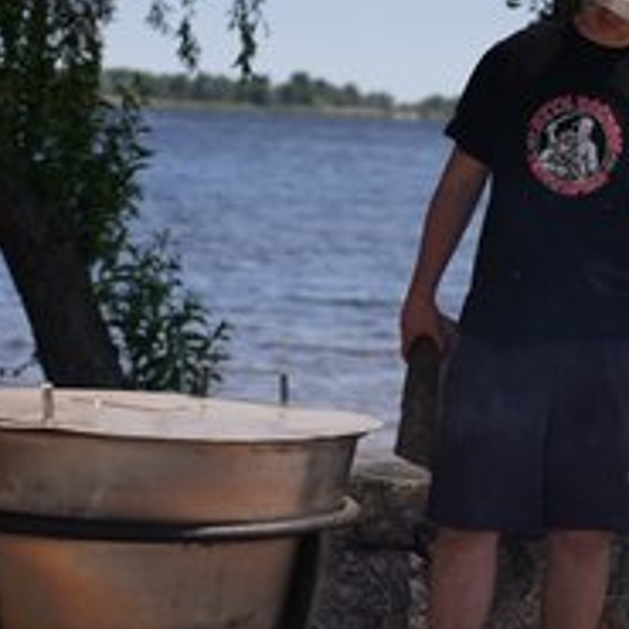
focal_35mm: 132
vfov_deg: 13.2
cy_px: 301
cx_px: 330
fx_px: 2714
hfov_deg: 13.2
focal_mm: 72
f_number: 3.5
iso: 400
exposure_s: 1/6400
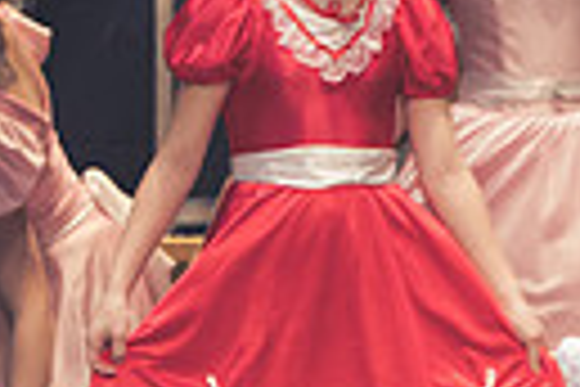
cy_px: 171
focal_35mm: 1353
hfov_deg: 1.5
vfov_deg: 1.0
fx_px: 21797
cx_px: 967
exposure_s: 1/320
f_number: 2.8
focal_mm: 200
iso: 1000
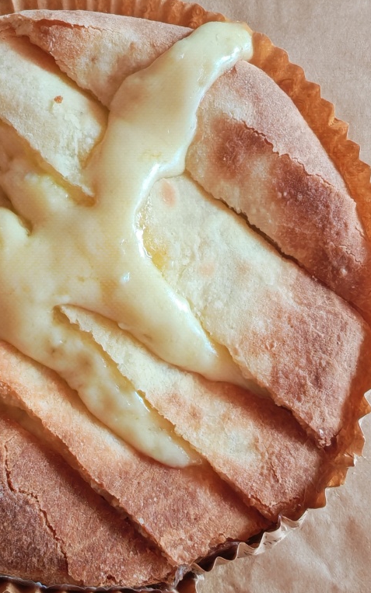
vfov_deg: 49.3
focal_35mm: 40
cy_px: 286
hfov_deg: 31.5
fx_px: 647
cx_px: 96
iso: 200
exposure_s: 1/50
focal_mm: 1.96
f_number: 2.2
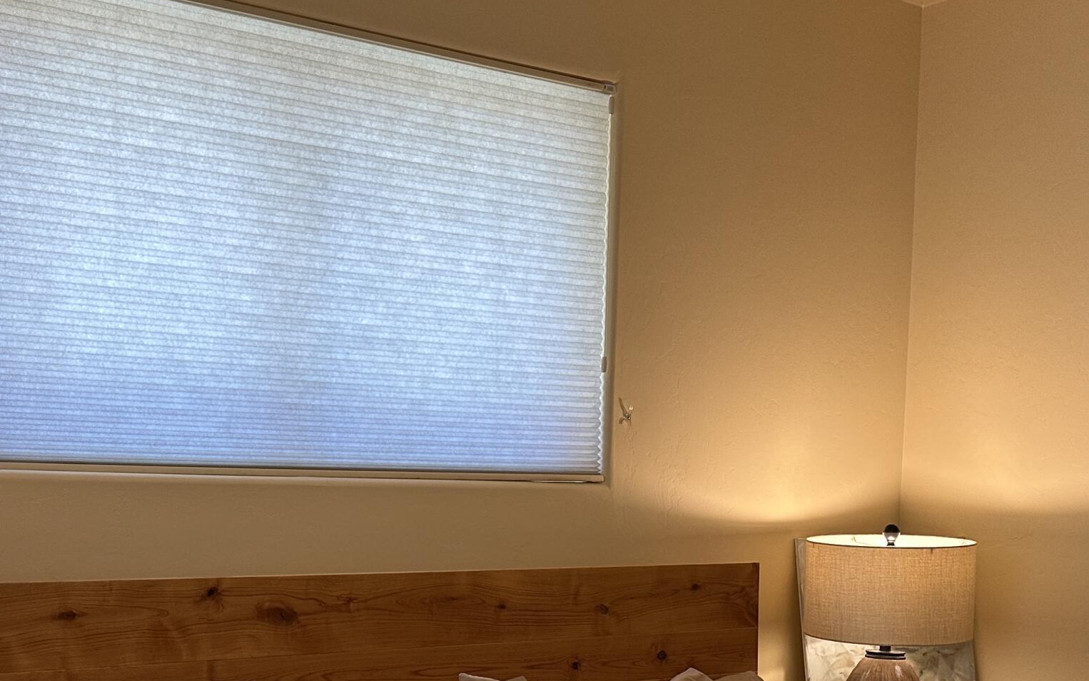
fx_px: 1484
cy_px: 590
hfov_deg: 40.1
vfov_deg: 25.2
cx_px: 425
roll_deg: -0.6
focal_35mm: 50
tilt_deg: -4.8
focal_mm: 6.86
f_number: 1.78
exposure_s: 1/120
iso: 160
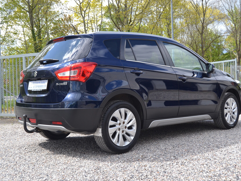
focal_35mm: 43
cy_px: 91
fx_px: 299
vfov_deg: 33.6
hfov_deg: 43.8
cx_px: 123
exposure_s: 1/160
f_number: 6.3
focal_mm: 26
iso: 100
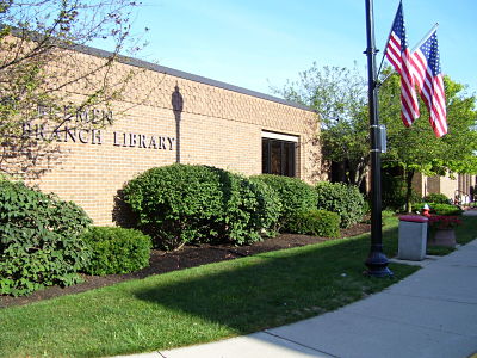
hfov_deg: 50.1
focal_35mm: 37
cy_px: 179
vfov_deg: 38.7
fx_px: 510
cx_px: 238
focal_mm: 6
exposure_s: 1/750
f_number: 2.7
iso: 80
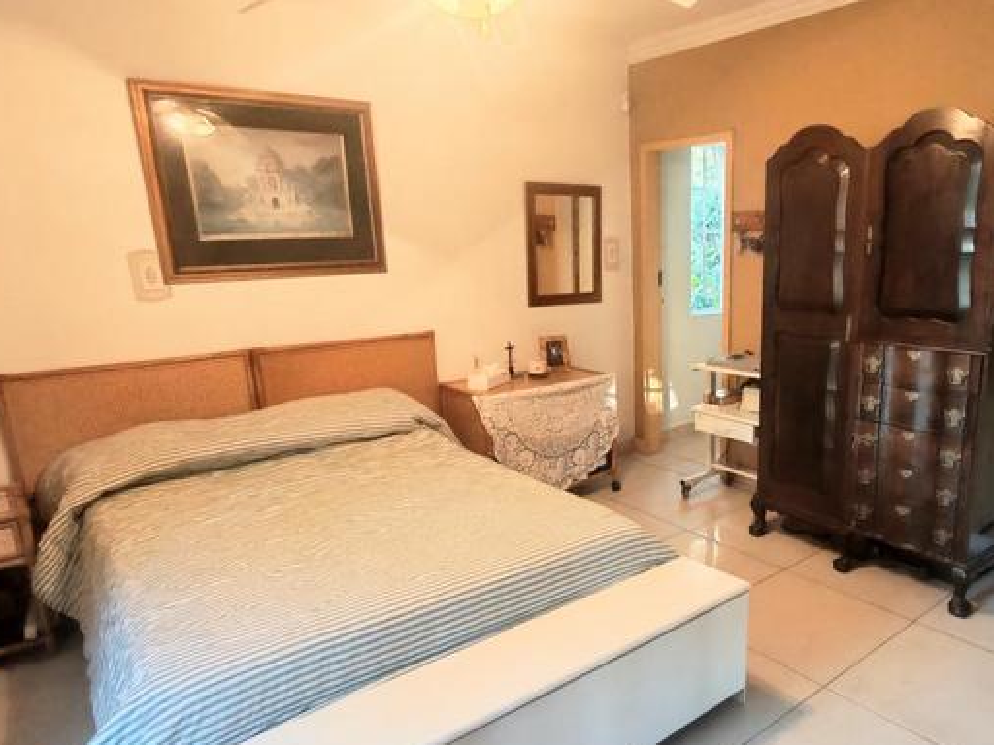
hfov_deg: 68.2
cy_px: 425
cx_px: 625
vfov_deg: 54.7
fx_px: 718
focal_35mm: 25
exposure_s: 1/33
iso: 200
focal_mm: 1.96
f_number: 2.2
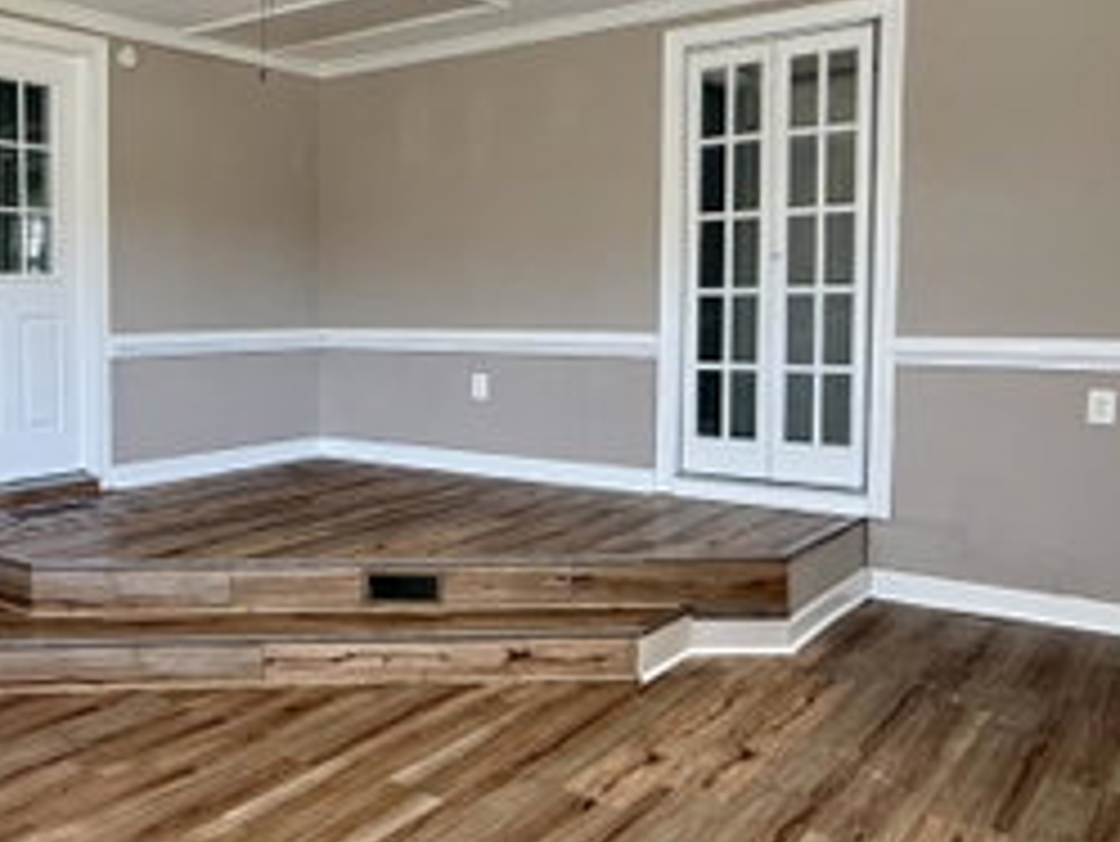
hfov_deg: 47.5
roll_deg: +0.0
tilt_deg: -2.2
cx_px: 173
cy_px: 360
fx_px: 1165
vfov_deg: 39.6
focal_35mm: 36
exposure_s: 1/120
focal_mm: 2.22
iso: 125
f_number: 2.2
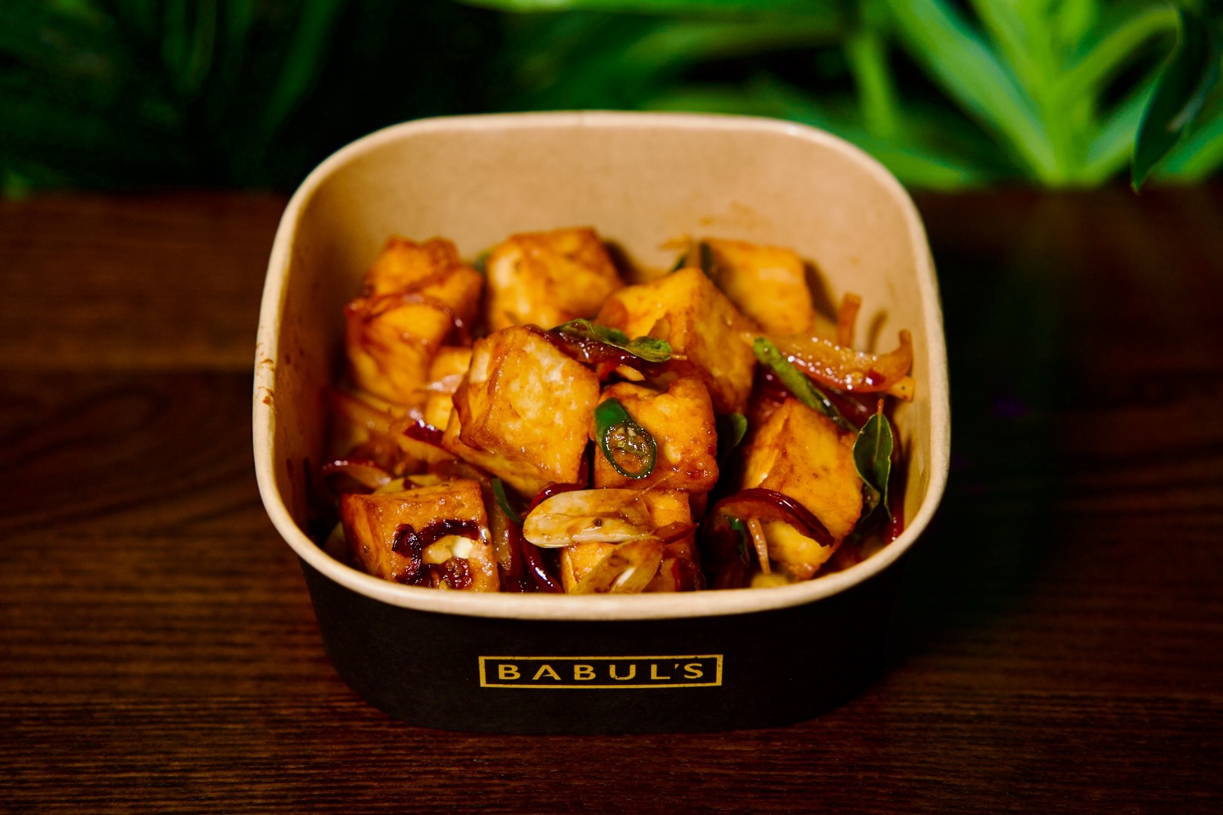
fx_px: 2853
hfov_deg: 24.2
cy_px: 408
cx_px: 612
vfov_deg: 16.3
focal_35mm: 84
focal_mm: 84
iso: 2000
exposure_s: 1/250
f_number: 4.5
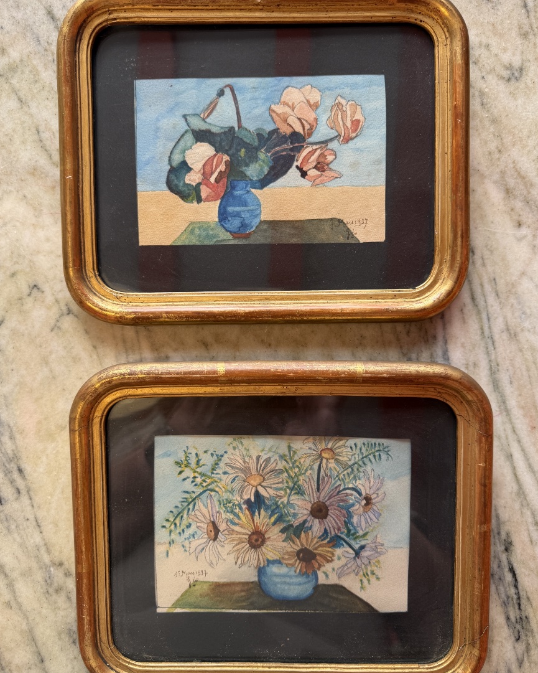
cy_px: 343
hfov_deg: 54.9
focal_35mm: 26
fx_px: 517
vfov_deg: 66.0
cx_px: 270
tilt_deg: -87.6
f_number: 1.78
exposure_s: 1/121
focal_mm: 6.76
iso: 100
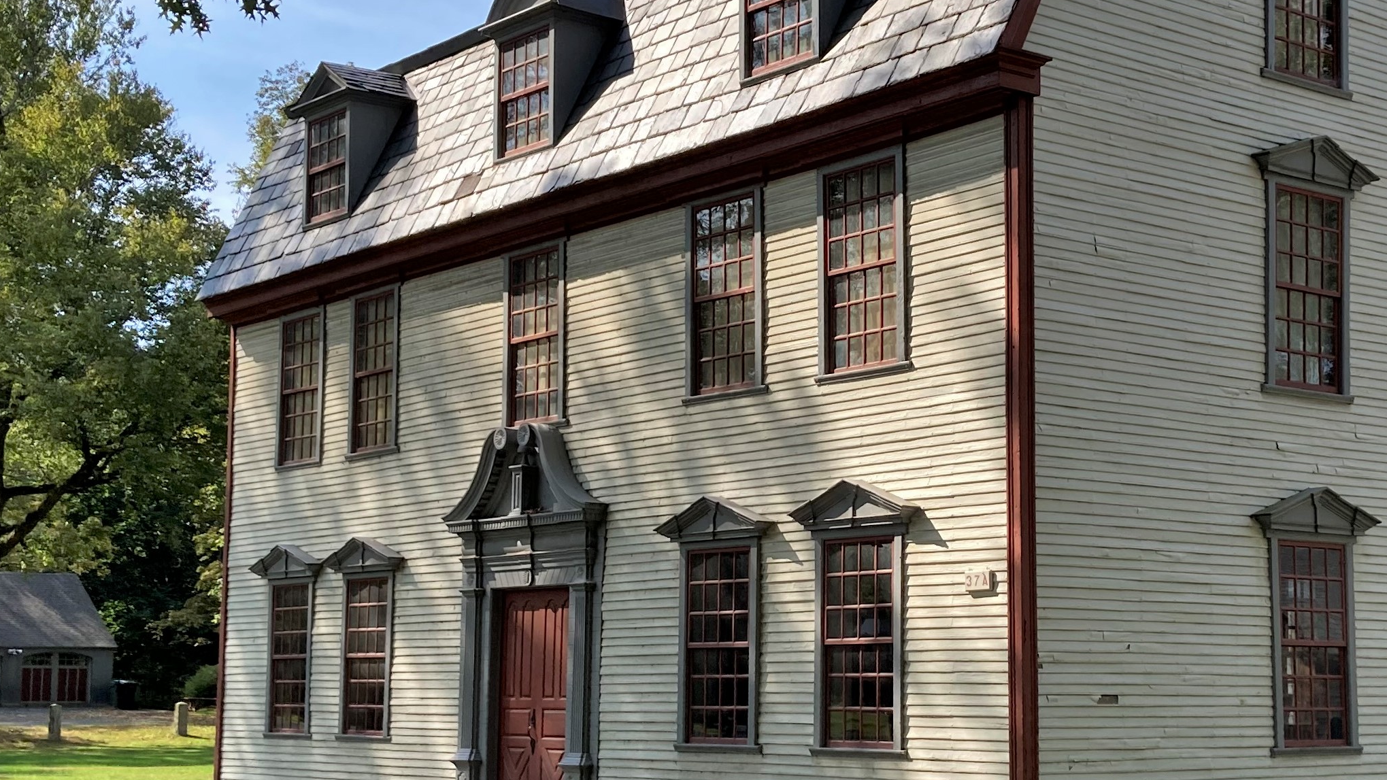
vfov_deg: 25.4
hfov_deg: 43.5
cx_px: 832
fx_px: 1729
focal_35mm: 47
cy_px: 326
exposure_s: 1/1215
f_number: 1.8
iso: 20
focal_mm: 3.99
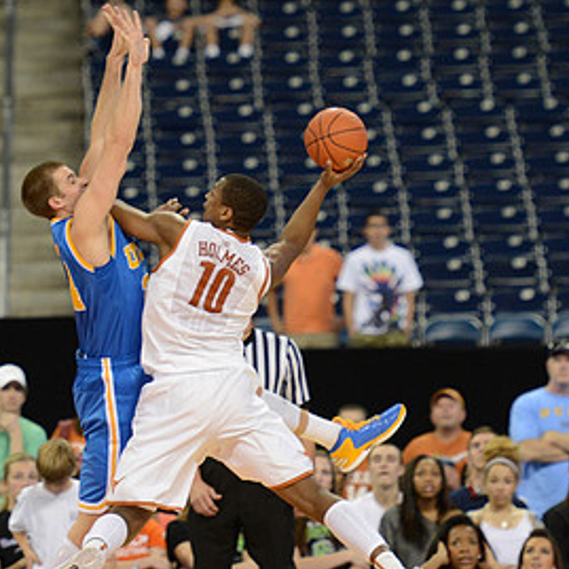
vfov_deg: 5.6
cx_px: 112
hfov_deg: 5.6
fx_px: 5802
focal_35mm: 312
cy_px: 251
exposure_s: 1/1000
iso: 2500
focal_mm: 170
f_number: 2.8
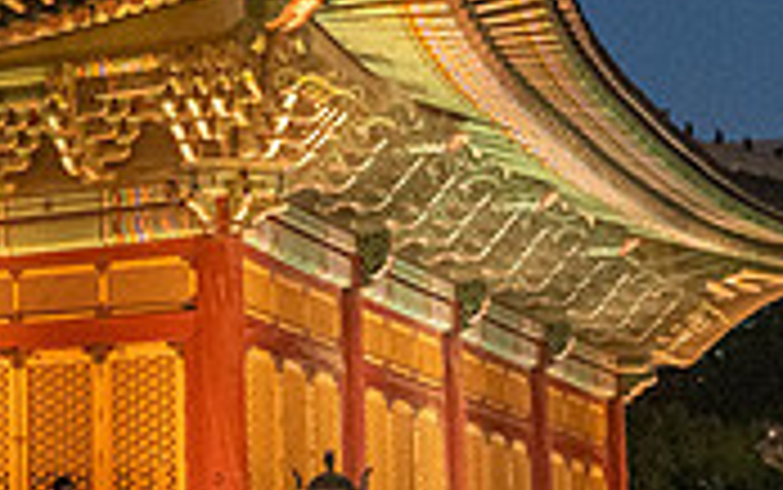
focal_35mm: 136
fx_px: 2904
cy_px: 192
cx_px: -256
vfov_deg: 9.7
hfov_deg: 14.6
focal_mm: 40
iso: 7200
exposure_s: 1/80
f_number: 3.5
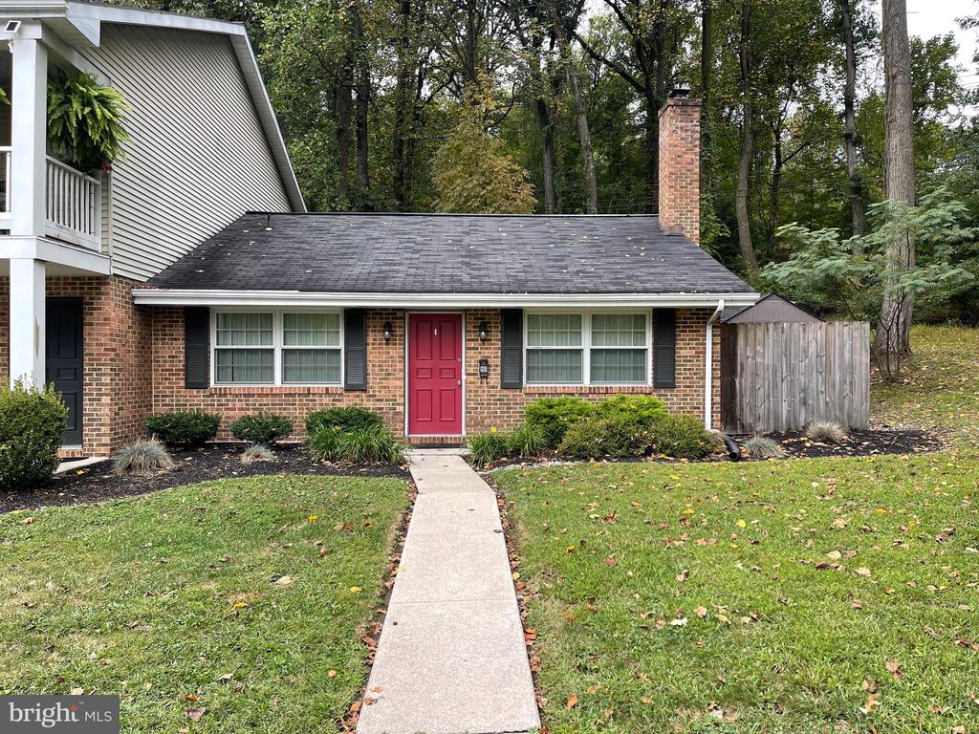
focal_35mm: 25
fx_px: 707
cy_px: 367
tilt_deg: -0.6
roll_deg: +0.5
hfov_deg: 69.4
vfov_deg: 54.9
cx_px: 490
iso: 50
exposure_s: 1/121
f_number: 1.6
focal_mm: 5.1
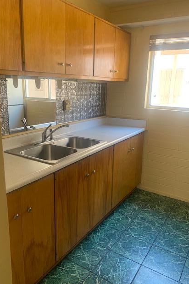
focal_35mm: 28
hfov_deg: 46.4
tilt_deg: -13.7
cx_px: 90
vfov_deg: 65.5
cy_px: 140
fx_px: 220
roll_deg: -1.8
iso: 125
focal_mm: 4.25
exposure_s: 1/60
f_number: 1.8
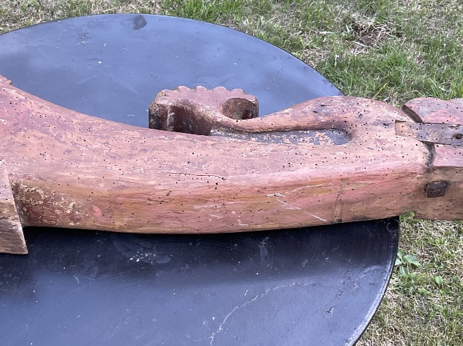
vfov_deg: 27.5
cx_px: 179
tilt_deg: -47.7
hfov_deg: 36.0
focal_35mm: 53
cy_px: 181
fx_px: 709
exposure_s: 1/120
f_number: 1.8
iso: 20
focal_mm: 3
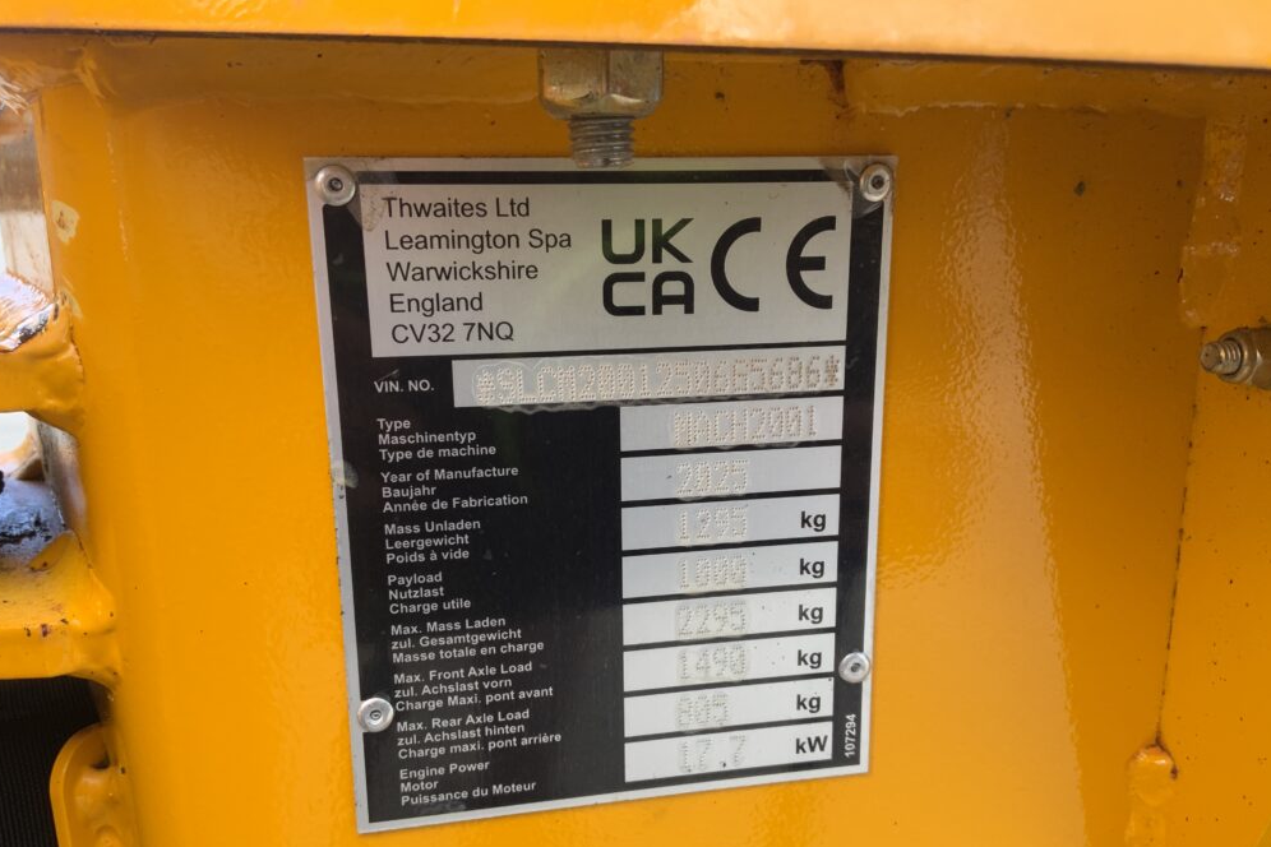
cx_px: 634
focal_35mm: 31
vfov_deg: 42.2
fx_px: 1094
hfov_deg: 60.3
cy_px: 487
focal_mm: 3
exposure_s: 1/122
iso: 20
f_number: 1.8
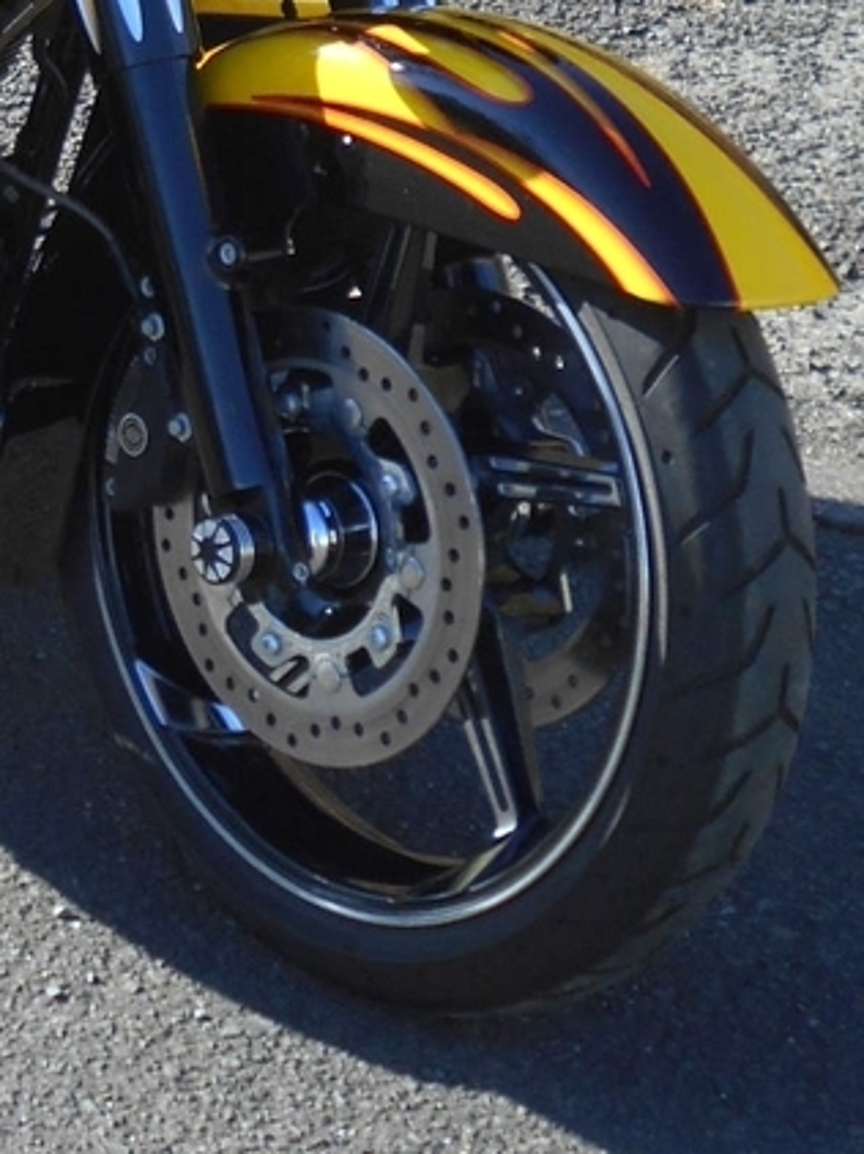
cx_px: -235
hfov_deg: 12.9
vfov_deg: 17.0
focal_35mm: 111
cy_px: -224
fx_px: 3698
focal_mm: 6.7
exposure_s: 1/250
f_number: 3.9
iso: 80
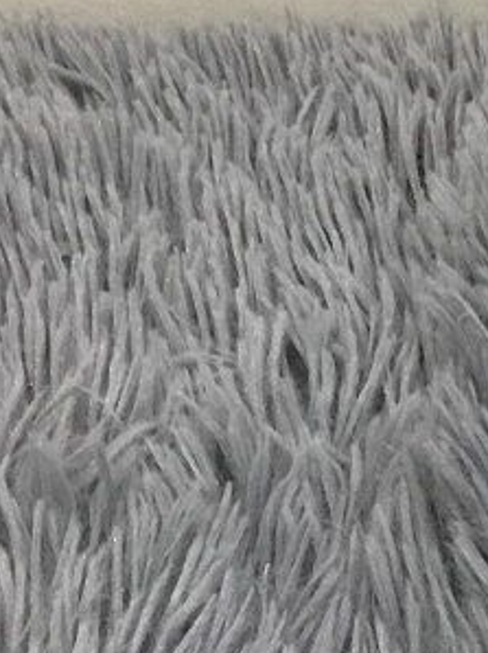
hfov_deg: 10.9
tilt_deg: -54.3
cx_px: 937
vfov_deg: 15.4
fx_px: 2353
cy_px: 699
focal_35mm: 125
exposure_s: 1/33
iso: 160
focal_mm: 3.3
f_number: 2.4
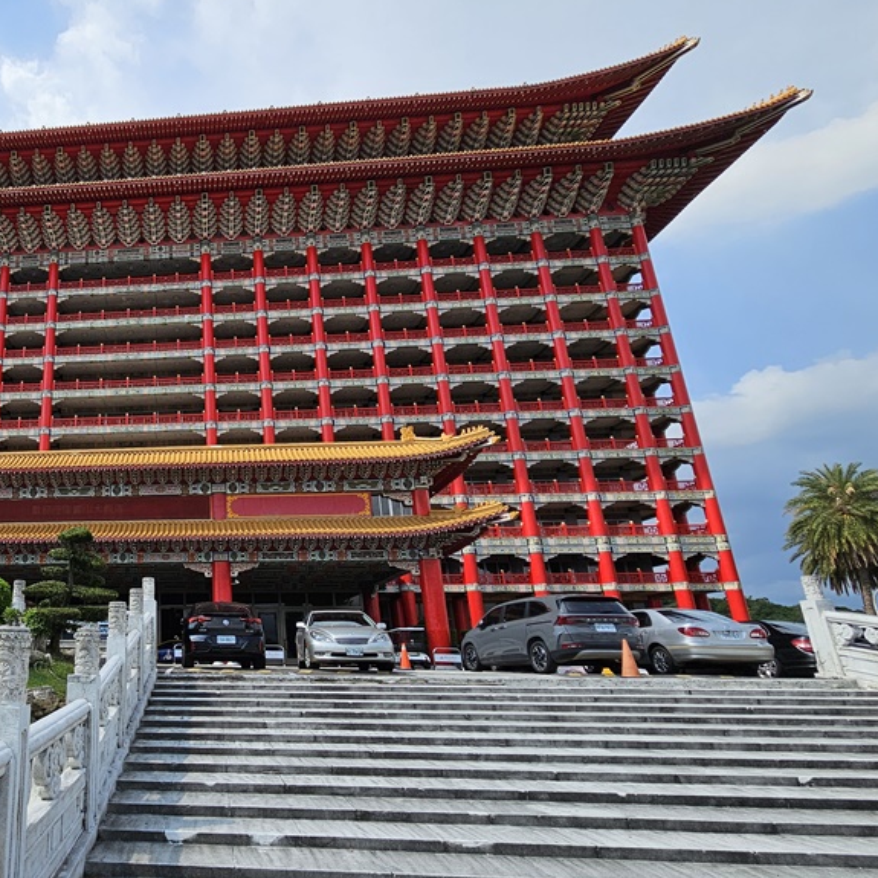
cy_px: 479
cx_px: 140
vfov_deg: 74.7
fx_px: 574
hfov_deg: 65.9
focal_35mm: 20
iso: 50
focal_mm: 2.2
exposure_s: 1/2558
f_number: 2.2
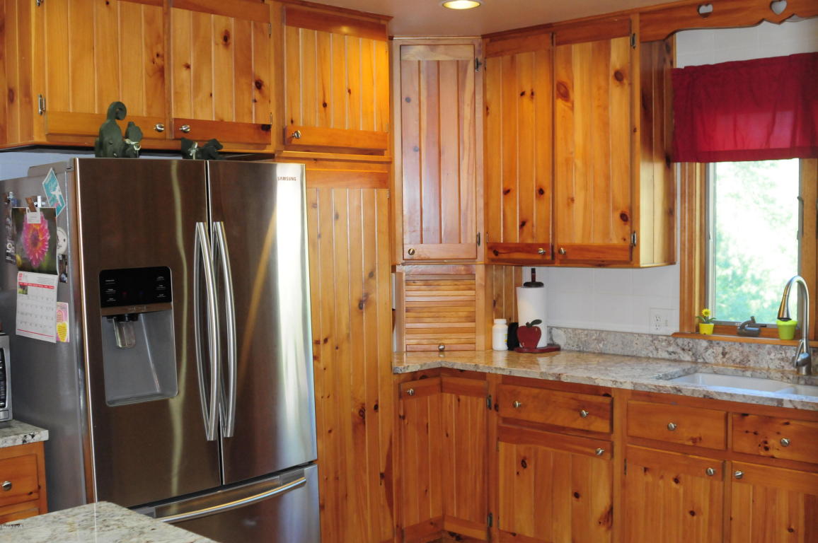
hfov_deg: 46.4
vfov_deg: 31.8
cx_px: 409
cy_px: 272
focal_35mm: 42
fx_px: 953
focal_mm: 28
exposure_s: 1/60
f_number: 5.6
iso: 1600
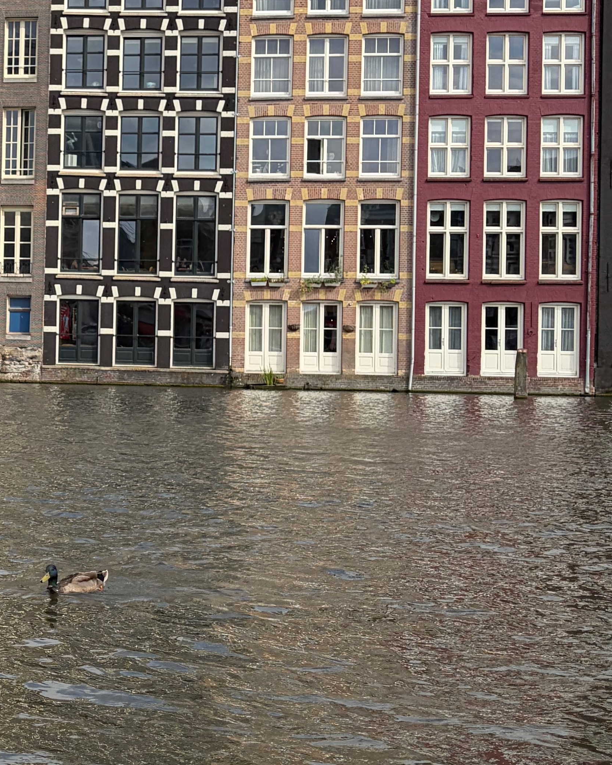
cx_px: -26
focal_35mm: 70
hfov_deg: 21.0
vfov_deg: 27.1
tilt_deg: +3.0
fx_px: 1585
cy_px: 330
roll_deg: -2.1
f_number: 1.6
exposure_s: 1/2364
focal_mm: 5.96
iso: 50
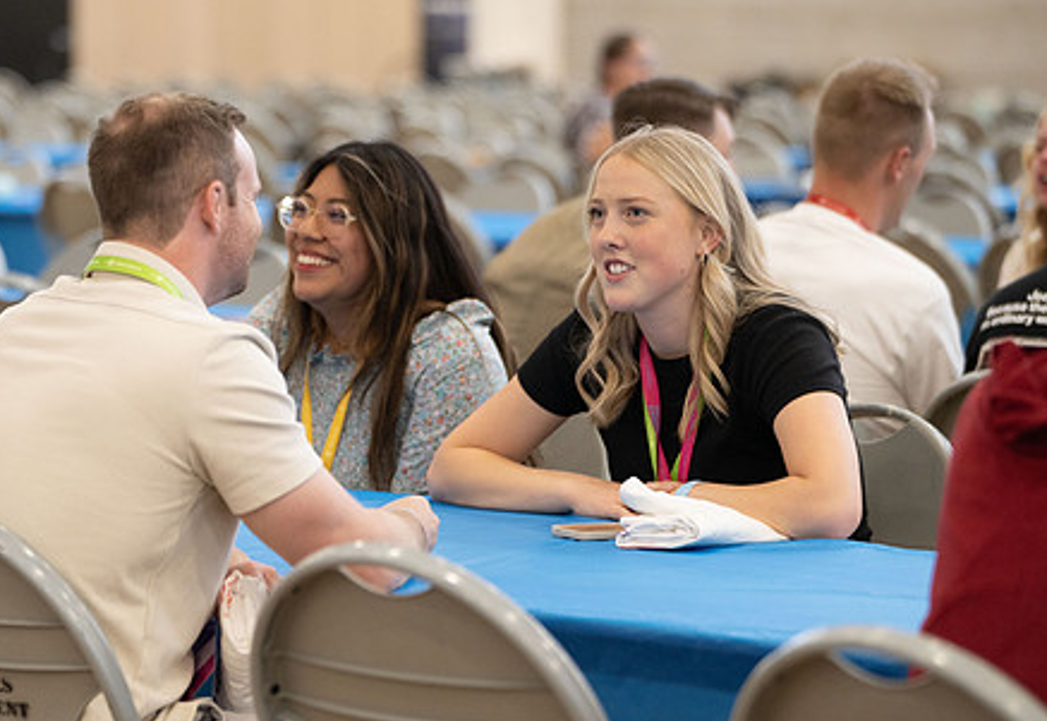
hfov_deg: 12.7
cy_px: 396
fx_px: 4701
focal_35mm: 160
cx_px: 411
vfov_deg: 8.8
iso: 800
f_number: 2.8
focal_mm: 115
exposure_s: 1/250
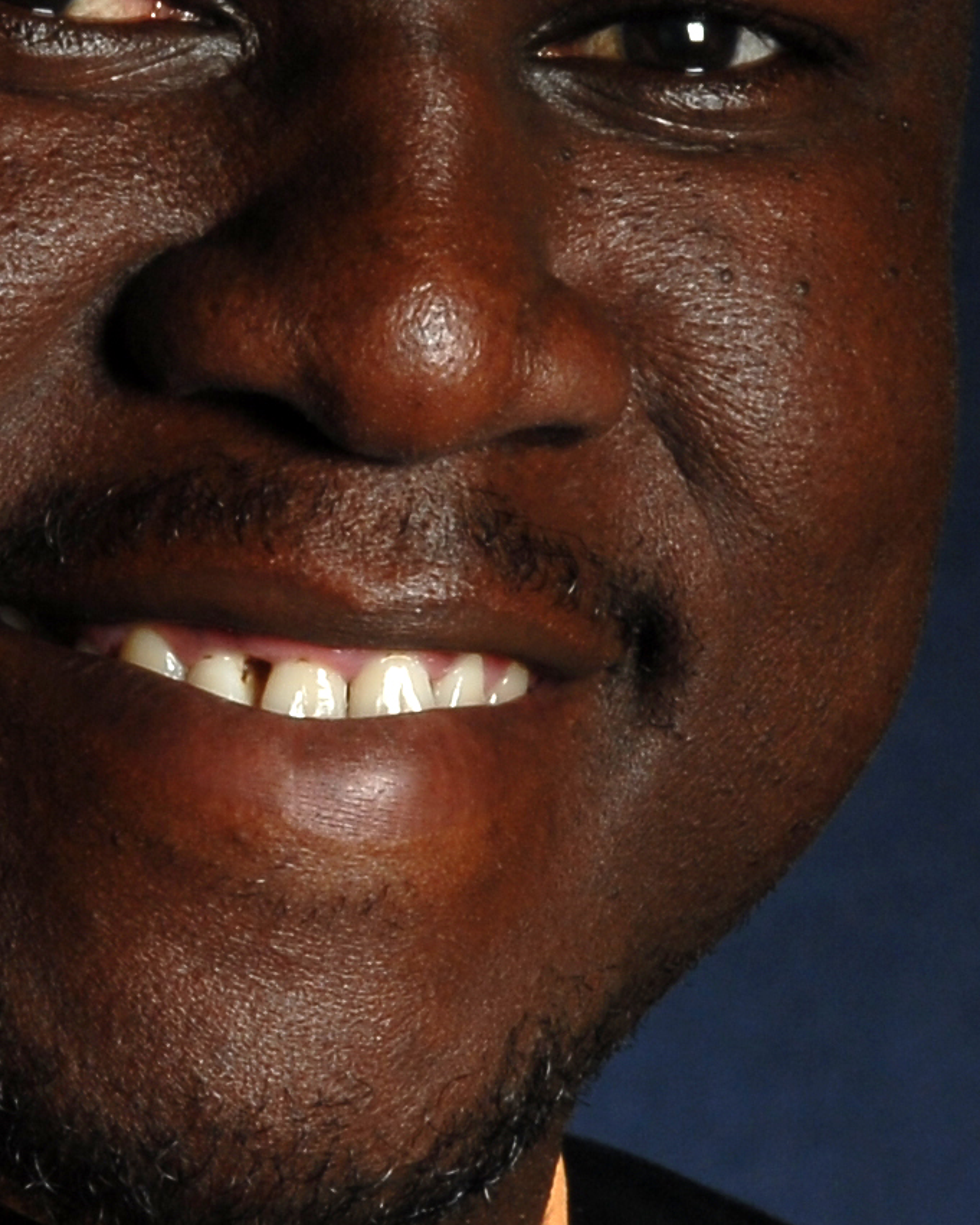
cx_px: 104
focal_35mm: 865
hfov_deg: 1.8
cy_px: 600
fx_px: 31383
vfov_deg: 2.2
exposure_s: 1/125
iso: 125
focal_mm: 135
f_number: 11
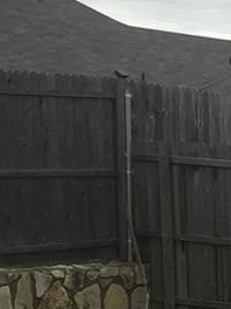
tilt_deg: -7.6
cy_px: 445
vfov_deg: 11.3
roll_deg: -1.0
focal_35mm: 169
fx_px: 1504
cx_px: 651
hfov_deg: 7.8
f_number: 2.2
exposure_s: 1/1980
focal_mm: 4.15
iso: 32
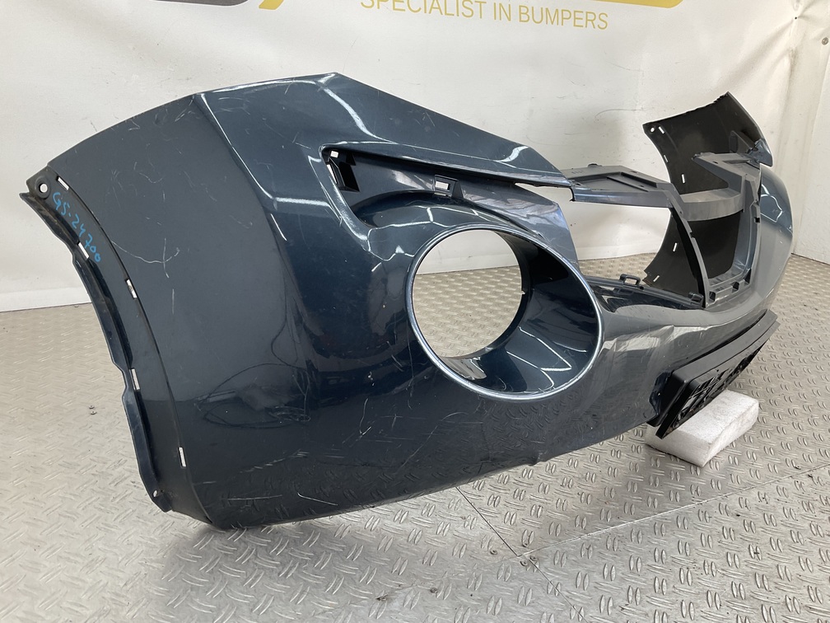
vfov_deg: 48.2
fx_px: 695
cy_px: 312
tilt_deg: -21.1
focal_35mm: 29
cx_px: 415
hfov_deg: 61.7
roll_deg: -5.6
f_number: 1.8
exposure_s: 1/120
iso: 25
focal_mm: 3
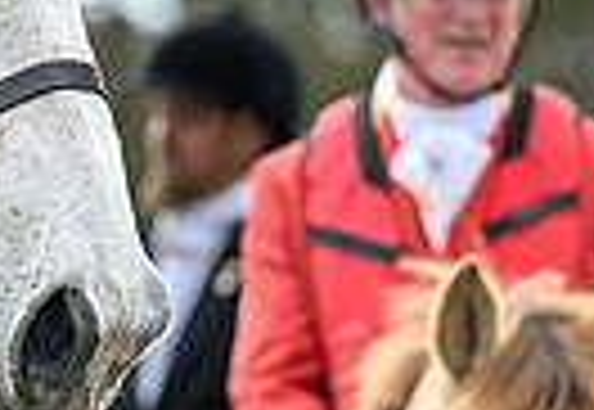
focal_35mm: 702
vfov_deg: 2.0
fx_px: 11705
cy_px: 100
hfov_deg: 2.9
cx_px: -589
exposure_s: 1/1000
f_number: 3.5
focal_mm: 135
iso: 640
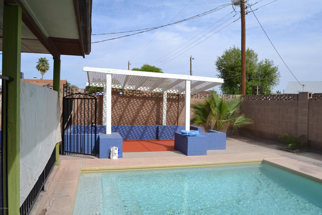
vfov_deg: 47.9
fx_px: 241
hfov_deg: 67.4
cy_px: 108
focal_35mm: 27
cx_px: 161
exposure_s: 1/250
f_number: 8
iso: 100
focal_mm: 18
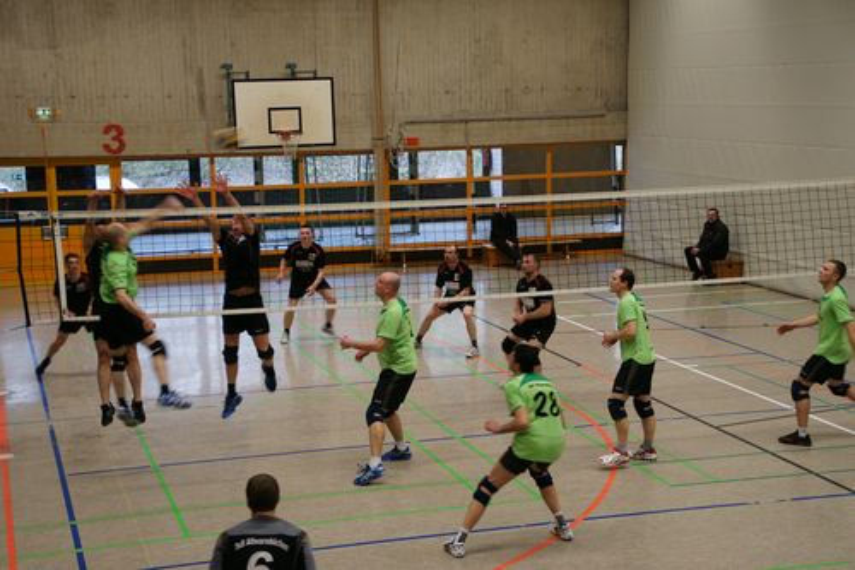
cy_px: 285
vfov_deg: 22.6
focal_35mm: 60
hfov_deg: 33.4
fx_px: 1424
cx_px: 428
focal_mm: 40
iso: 800
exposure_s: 1/45
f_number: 4.5
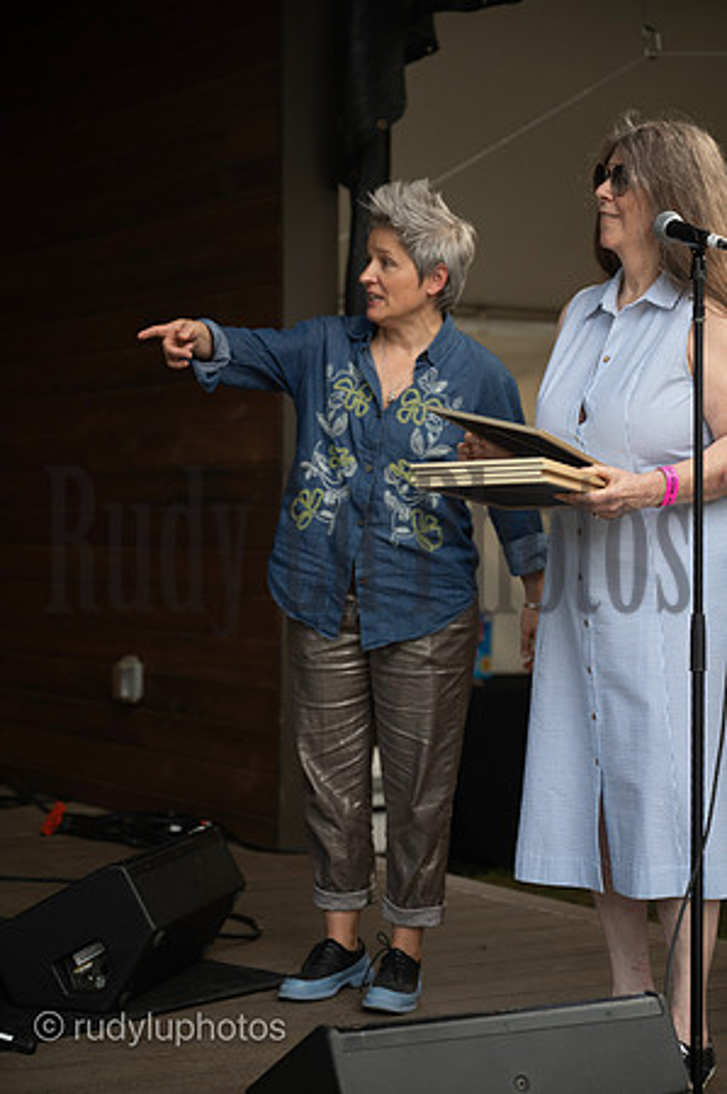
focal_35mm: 70
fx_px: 2125
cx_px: 364
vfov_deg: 28.9
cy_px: 547
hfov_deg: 19.4
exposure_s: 1/1600
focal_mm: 70
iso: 800
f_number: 2.8
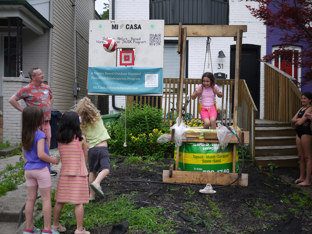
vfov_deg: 36.0
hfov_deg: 46.8
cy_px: 117
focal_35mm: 40
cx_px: 156
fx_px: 361
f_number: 1.8
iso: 100
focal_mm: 20
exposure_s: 1/1000
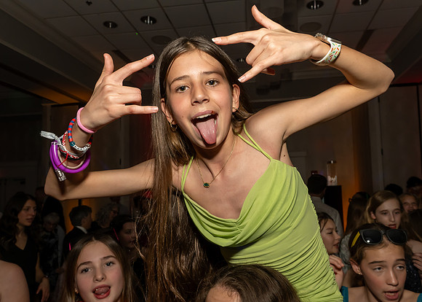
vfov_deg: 49.9
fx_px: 324
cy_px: 156
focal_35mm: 27
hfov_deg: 66.0
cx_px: 233
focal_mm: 17
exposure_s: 1/250
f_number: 7.1
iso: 800
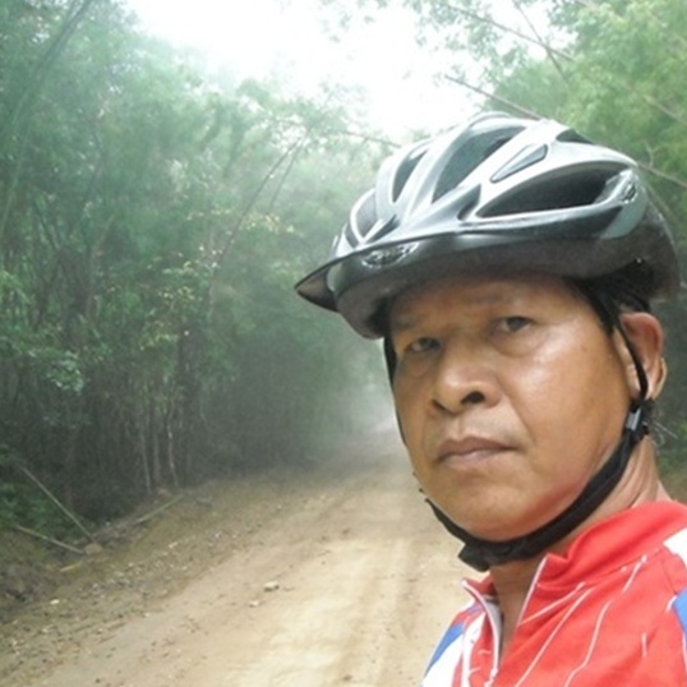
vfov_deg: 40.0
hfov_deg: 39.8
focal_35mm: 42
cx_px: 425
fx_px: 943
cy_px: 347
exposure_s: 1/201
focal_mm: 5.7
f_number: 2.8
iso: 800
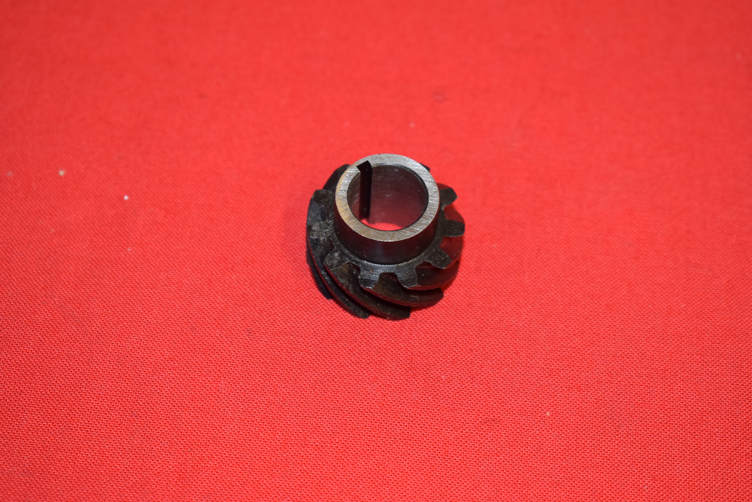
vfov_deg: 16.6
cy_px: 251
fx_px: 1724
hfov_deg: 24.6
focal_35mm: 82
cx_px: 376
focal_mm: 55
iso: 800
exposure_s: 1/60
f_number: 5.6
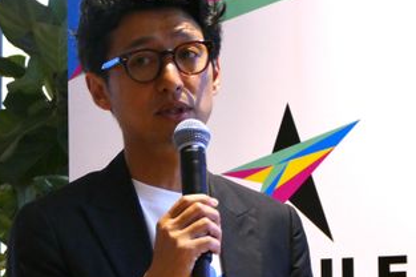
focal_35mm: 190
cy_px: 174
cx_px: 318
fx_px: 2193
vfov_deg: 7.2
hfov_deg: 10.8
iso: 500
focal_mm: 35.95
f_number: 3.8
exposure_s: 1/80
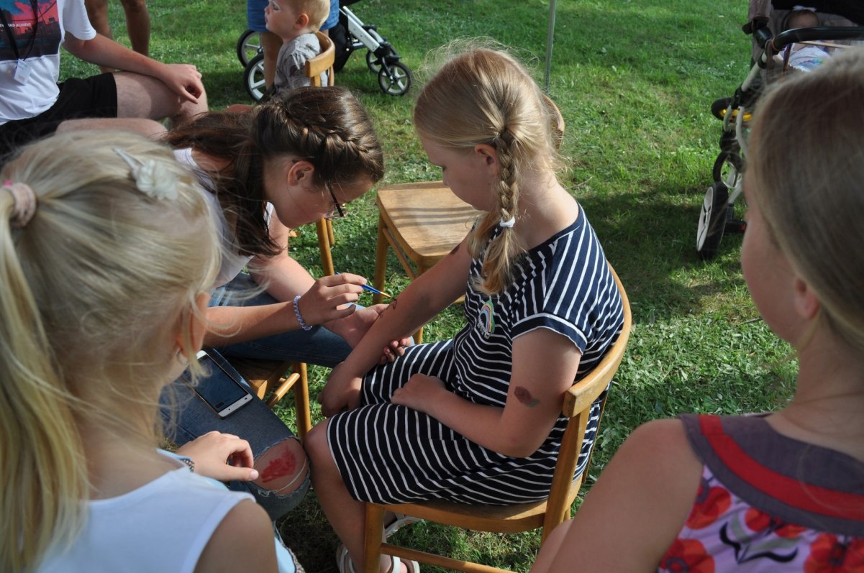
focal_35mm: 33
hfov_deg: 57.3
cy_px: 286
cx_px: 432
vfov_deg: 39.9
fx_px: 791
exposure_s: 1/160
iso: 200
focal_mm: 22
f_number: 6.3
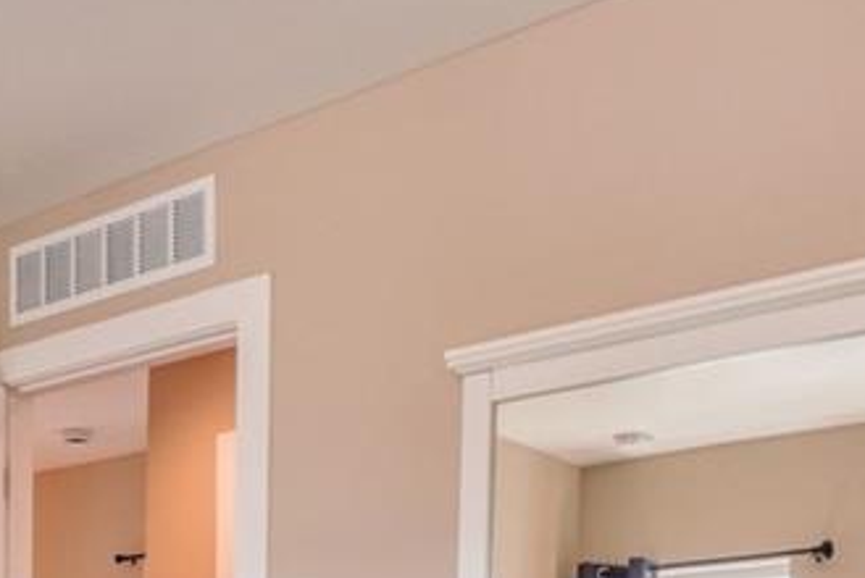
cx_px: 50
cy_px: 814
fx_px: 1419
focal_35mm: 59
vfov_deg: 20.4
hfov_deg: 31.9
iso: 1250
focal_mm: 12
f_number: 7.1
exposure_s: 1/100
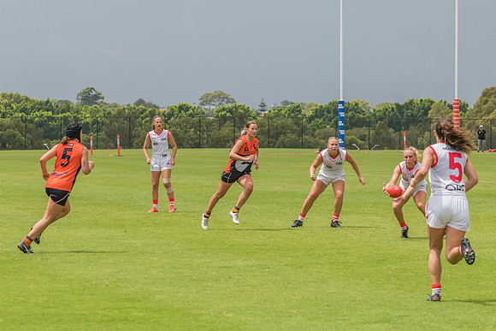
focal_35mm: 196
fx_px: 2697
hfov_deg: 10.5
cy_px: 115
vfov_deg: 7.0
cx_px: 302
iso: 800
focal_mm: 145
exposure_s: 1/1250
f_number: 11
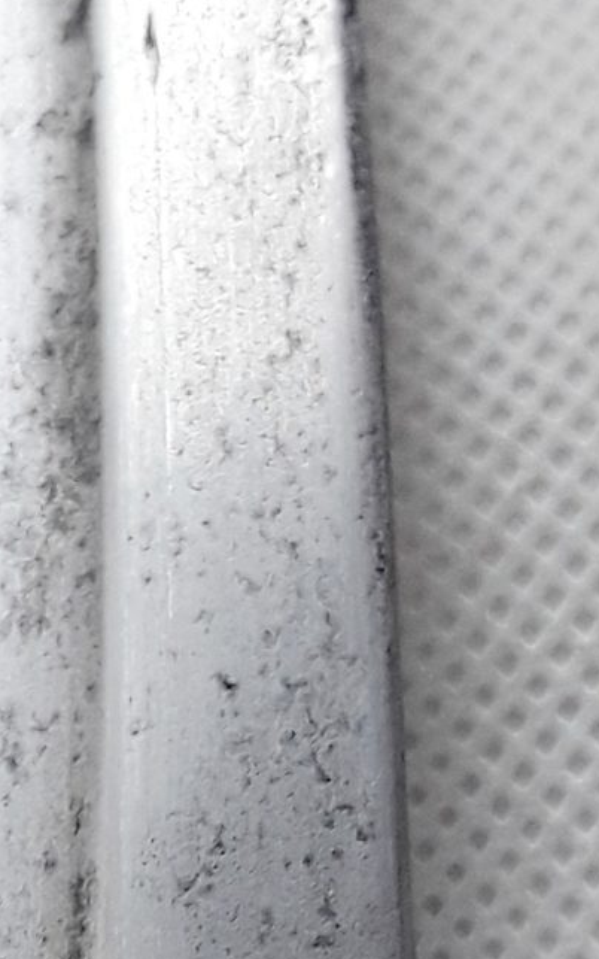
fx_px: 2977
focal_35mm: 114
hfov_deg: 11.4
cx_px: 58
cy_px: 1278
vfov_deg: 17.1
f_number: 1.9
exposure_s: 1/50
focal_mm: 2.91
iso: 50
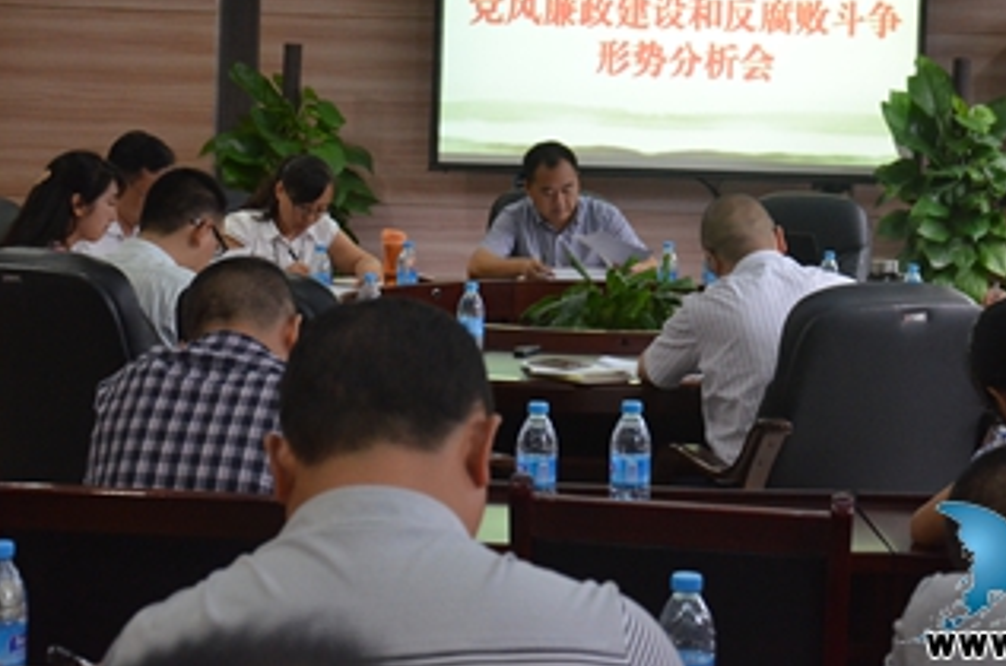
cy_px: 157
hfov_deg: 24.5
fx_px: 2309
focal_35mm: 83
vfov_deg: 16.3
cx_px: 657
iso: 1600
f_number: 5
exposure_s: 1/100
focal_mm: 35
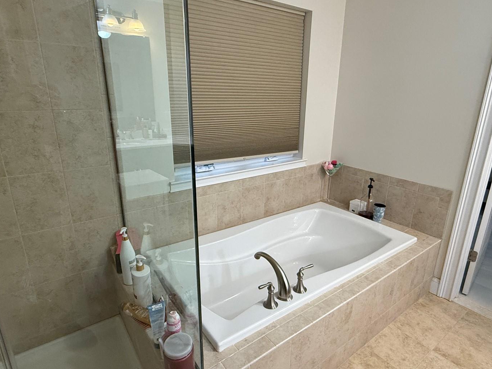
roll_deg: -1.5
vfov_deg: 63.5
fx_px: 299
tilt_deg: -17.5
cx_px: 251
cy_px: 185
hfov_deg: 79.0
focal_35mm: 21
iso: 320
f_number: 2.2
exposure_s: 1/120
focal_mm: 2.22
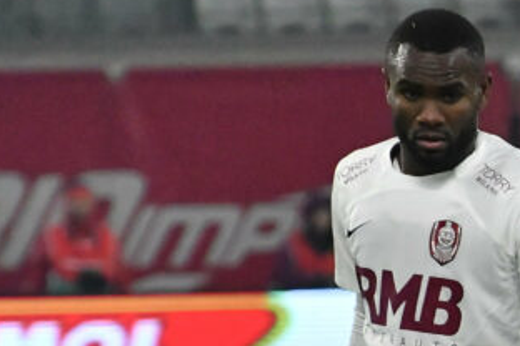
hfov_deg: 1.5
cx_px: 1118
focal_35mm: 1345
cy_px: 418
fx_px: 19426
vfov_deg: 1.0
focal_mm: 200
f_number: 5
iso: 3200
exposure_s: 1/1600
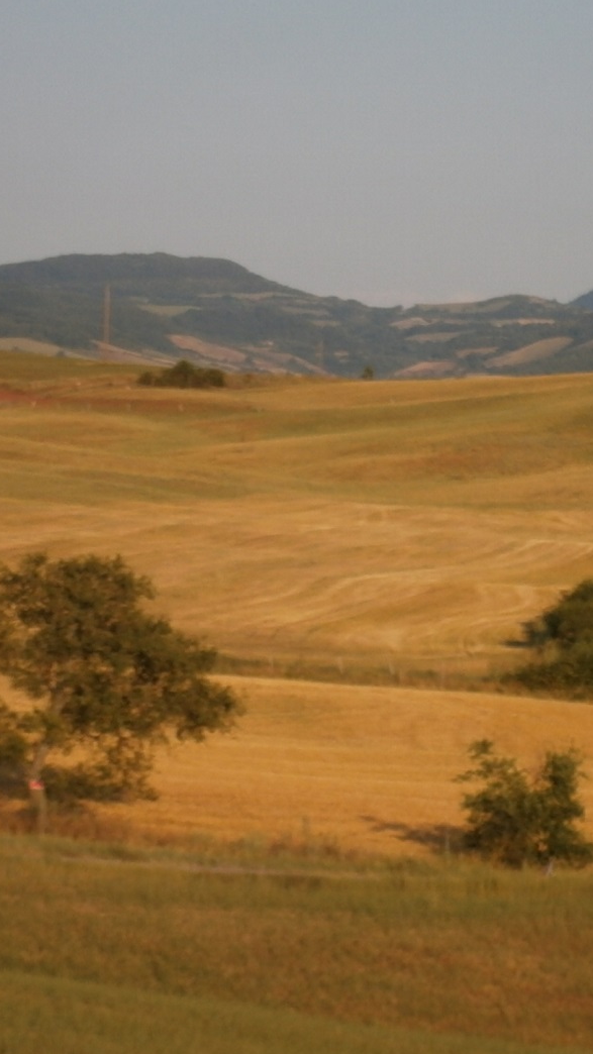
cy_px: 528
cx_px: 408
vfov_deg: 11.3
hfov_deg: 6.4
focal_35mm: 190
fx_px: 5313
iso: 80
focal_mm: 23.5
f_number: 6.5
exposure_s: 1/320
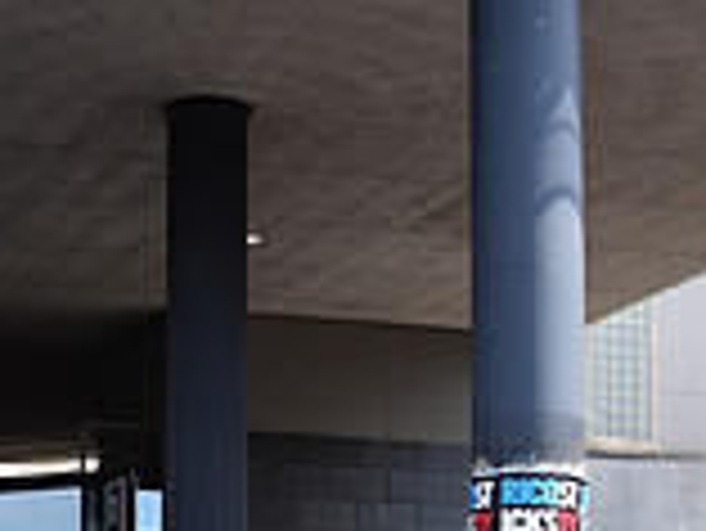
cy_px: 691
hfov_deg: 15.8
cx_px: 148
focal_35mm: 124
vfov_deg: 11.6
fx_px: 2531
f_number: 9
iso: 450
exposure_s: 1/320
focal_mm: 35
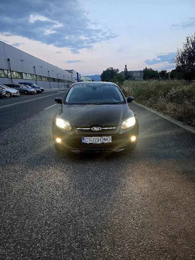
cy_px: 130
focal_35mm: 23
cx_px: 98
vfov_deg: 73.9
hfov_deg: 58.9
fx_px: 173
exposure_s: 1/101
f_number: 1.7
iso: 320
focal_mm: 6.3
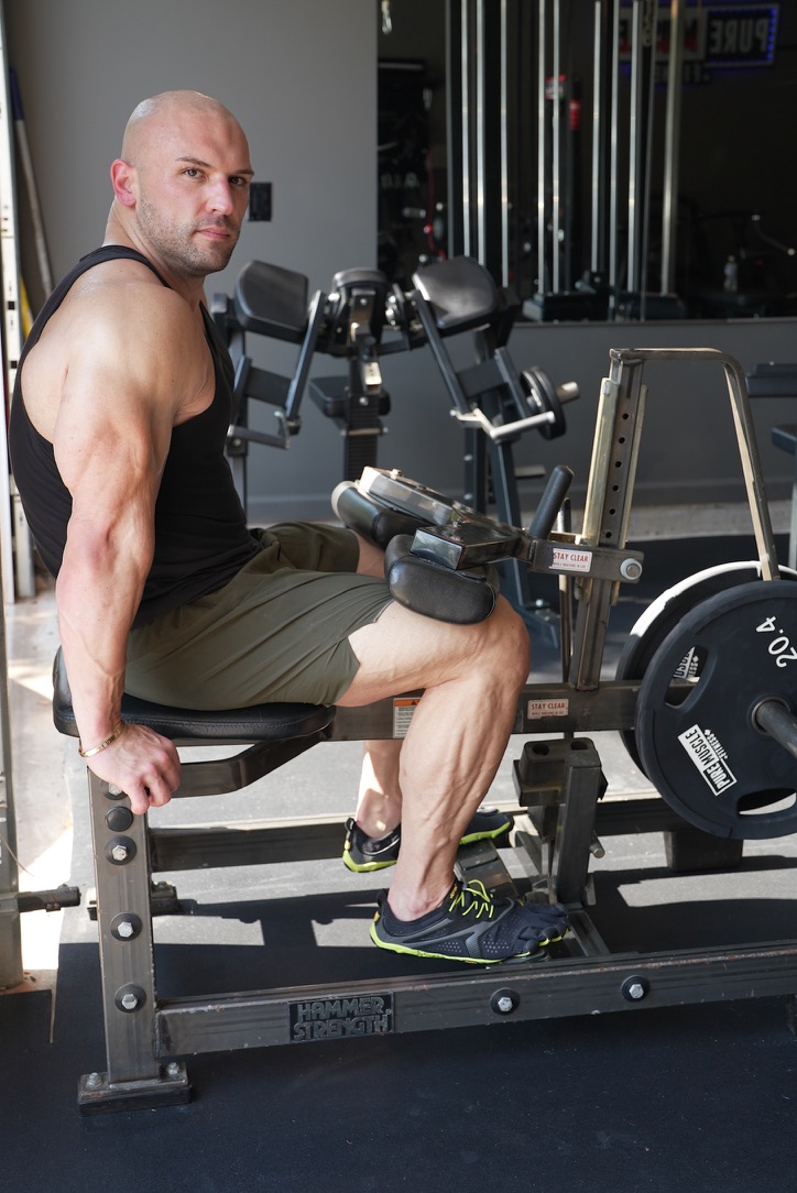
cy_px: 596
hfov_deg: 27.0
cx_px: 398
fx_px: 1658
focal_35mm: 50
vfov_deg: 39.6
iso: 320
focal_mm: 50
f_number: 5.6
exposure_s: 1/100
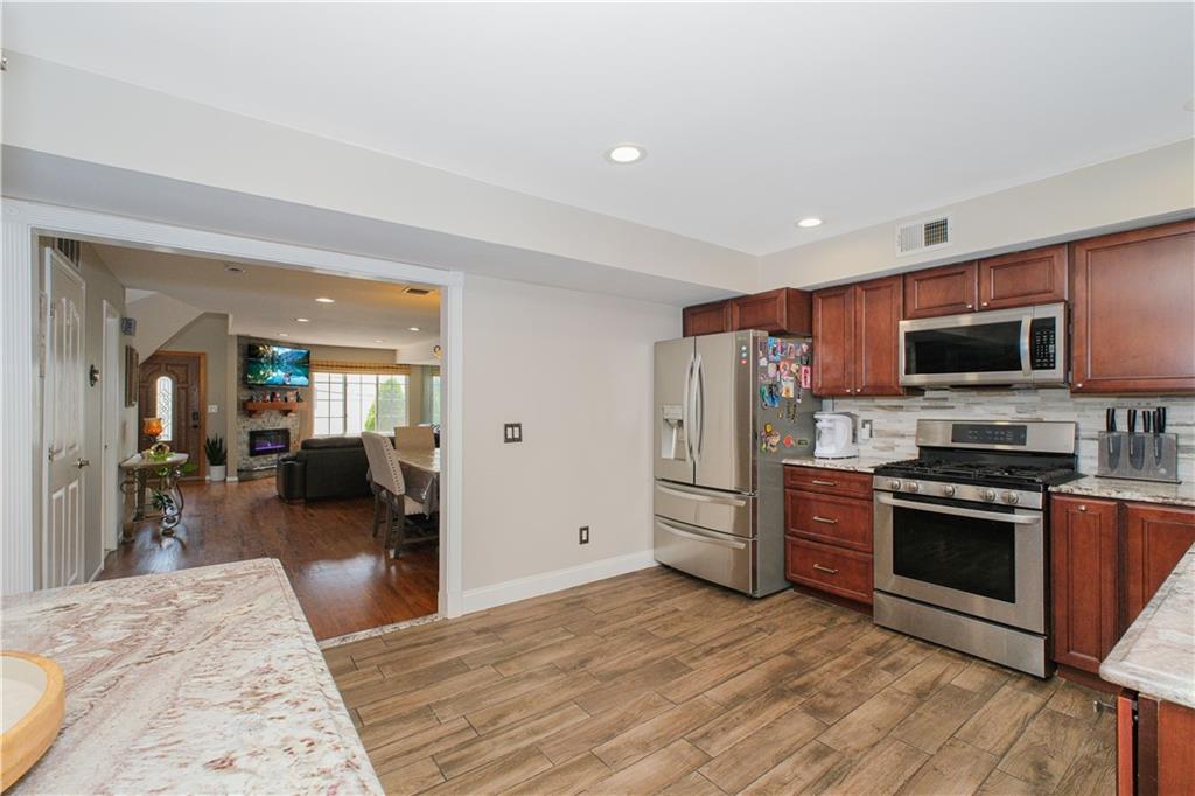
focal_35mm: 15
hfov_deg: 100.4
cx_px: 598
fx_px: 498
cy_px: 398
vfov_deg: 77.3
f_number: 8
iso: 1000
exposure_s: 1/60
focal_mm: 10
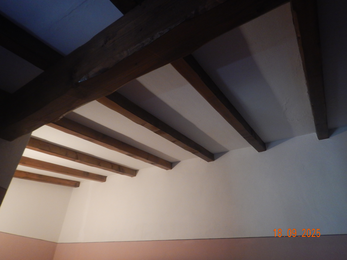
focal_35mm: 24
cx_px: 174
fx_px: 241
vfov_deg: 56.8
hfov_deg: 71.6
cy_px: 130
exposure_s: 1/15
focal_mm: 4.3
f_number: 2.8
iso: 400
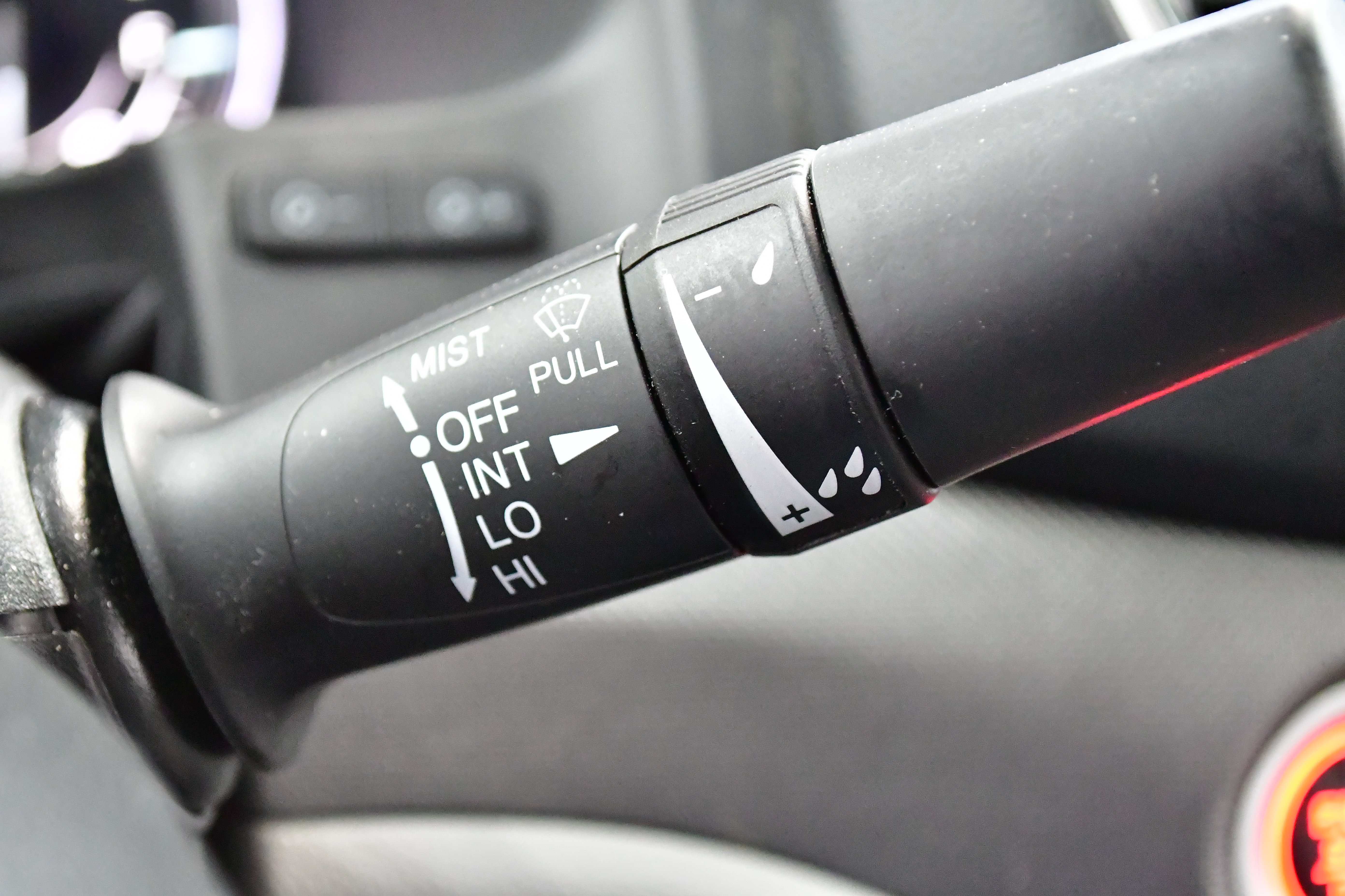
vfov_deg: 22.6
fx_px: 2241
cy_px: 448
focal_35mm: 60
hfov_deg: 33.4
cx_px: 672
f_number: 5.6
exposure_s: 1/40
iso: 12800
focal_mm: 40
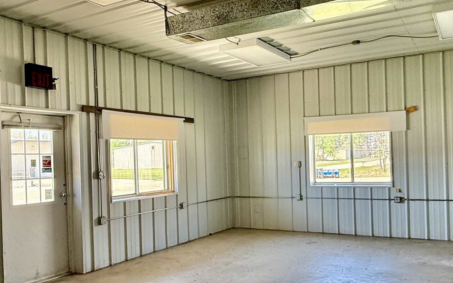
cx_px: 246
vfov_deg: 37.2
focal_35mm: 34
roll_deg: +2.0
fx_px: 420
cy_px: 160
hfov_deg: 56.6
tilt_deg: +0.8
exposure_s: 1/99
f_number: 2.2
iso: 125
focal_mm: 2.22
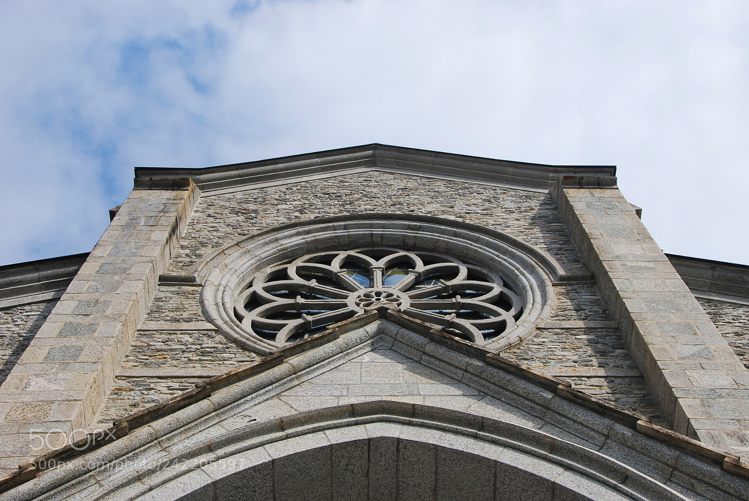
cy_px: 250
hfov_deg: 41.1
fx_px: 1000
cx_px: 374
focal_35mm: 48
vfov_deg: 28.2
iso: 160
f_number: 10
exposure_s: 1/250
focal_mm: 32
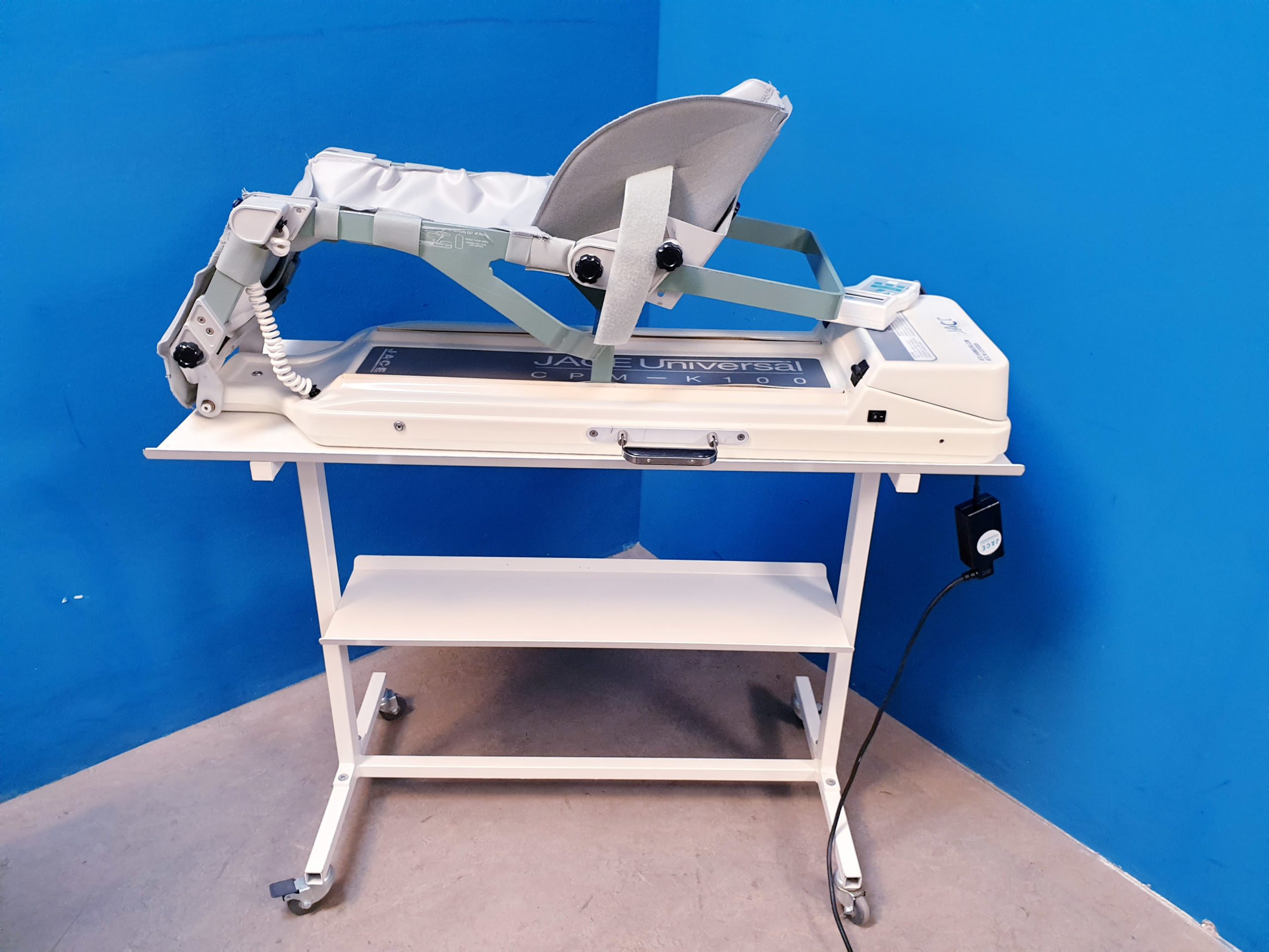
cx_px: 634
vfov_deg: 53.1
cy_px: 476
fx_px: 953
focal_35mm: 26
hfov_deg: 67.3
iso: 200
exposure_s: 1/50
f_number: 2.4
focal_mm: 4.3
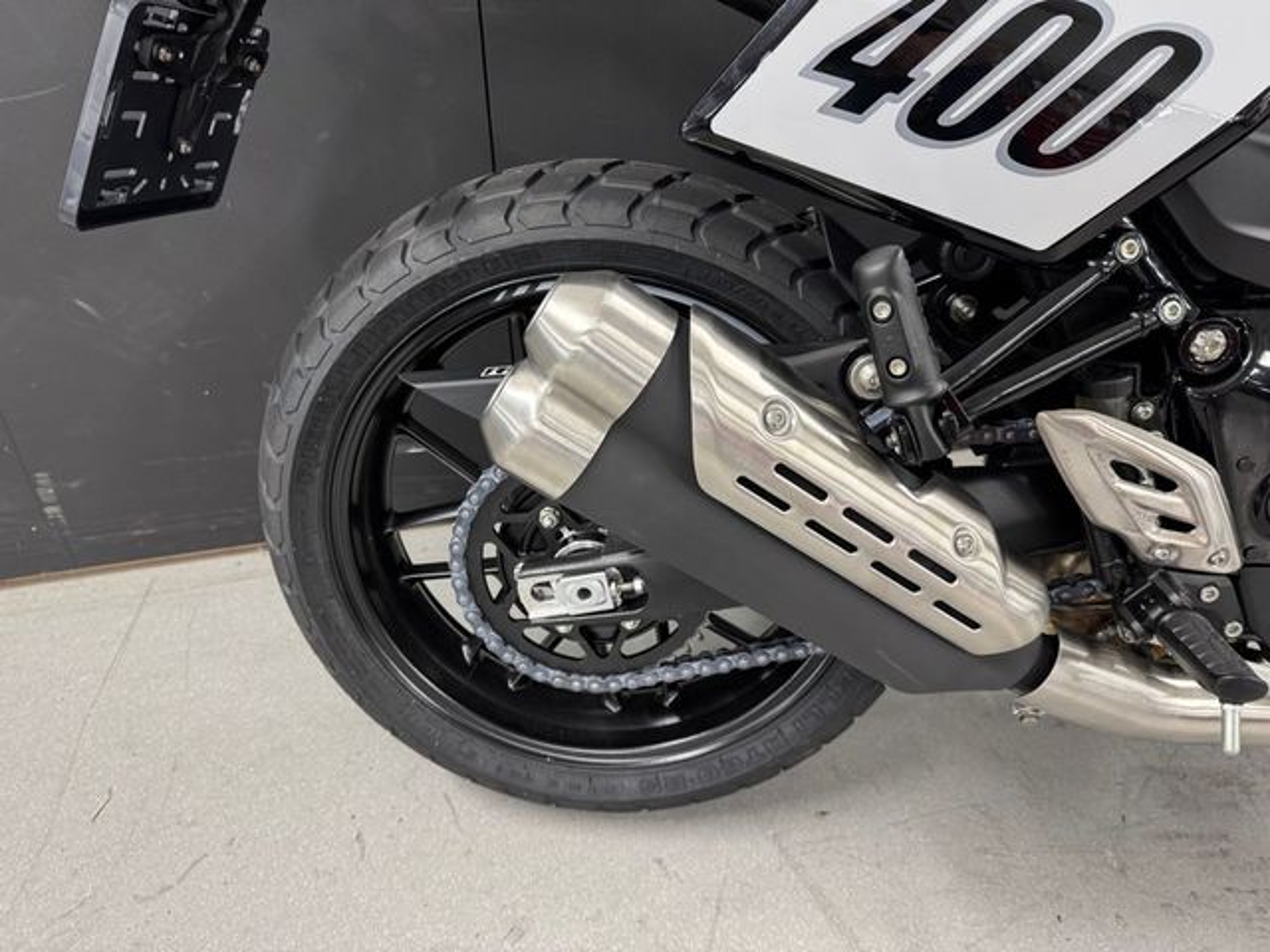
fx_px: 881
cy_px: 476
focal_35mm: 24
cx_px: 635
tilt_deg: -33.4
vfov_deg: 56.8
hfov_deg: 71.6
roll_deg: +1.4
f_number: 1.78
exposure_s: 1/50
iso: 250
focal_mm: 6.76
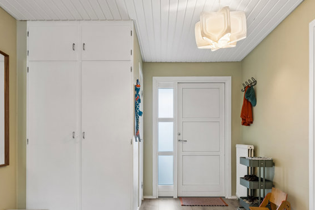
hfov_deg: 60.2
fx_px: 272
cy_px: 141
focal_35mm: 31
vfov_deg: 41.6
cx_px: 159
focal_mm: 14.5
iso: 200
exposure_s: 1/6
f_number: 8
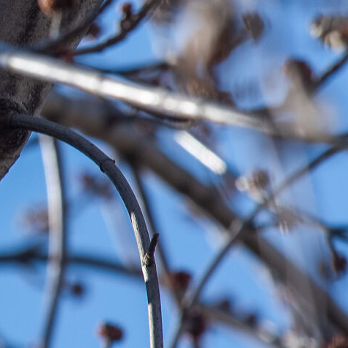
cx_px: -436
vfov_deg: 0.9
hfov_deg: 0.9
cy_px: 67
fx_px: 21974
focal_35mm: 1932
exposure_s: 1/500
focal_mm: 300
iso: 110
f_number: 6.3
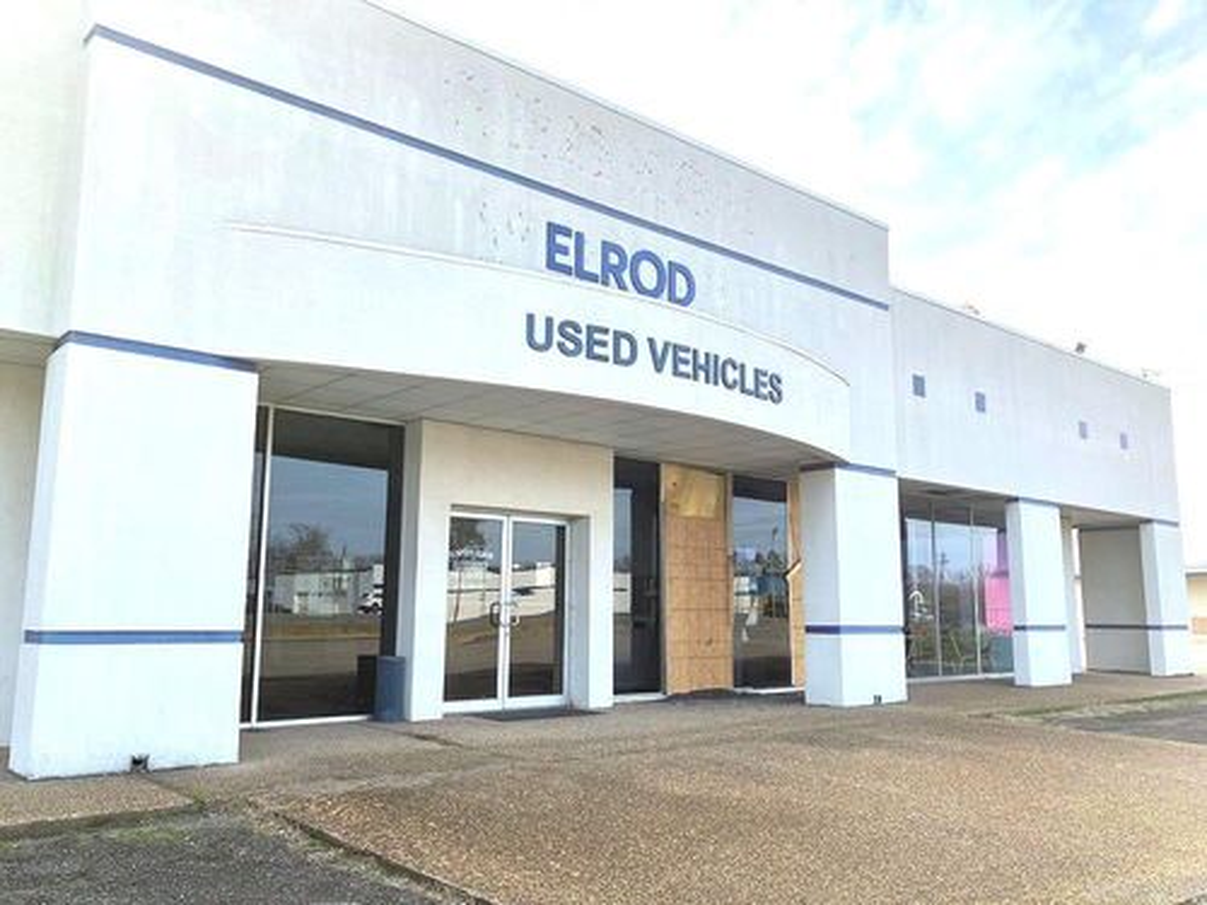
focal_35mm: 28
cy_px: 452
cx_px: 604
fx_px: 976
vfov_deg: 49.7
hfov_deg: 63.4
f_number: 1.8
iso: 32
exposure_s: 1/1104
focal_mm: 3.99
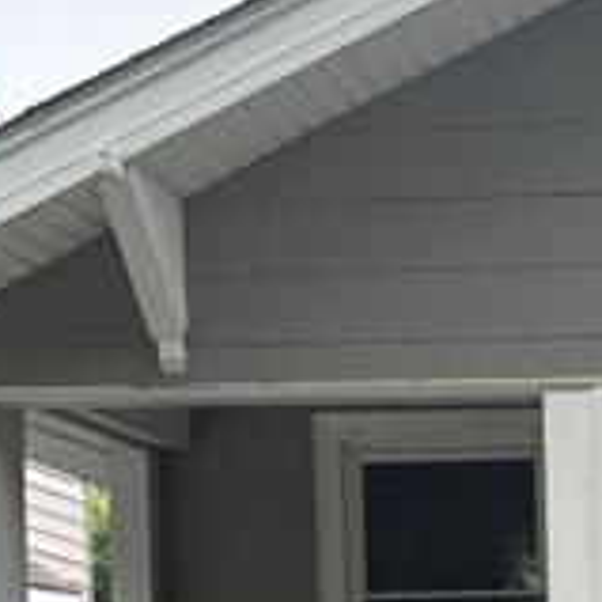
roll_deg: +0.7
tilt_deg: -0.3
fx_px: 2184
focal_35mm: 111
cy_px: 833
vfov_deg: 14.8
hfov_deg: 15.0
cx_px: 795
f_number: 1.6
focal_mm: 5.96
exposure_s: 1/756
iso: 64
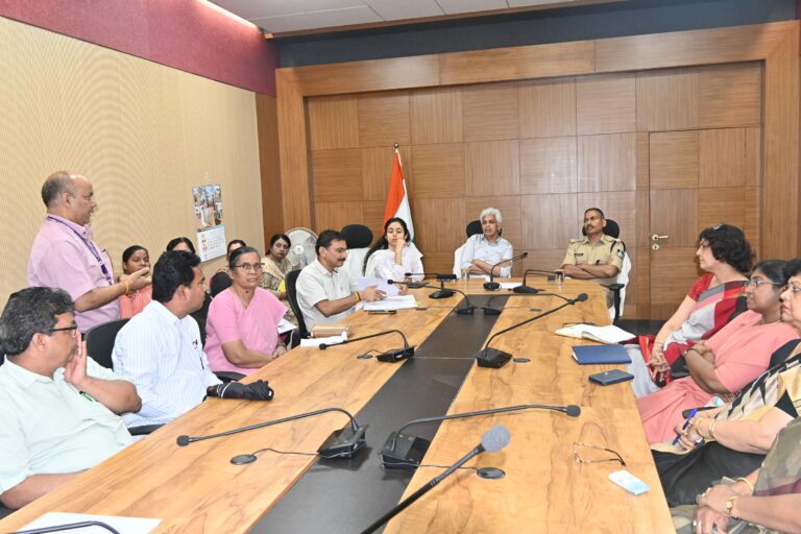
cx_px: 400
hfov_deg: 59.5
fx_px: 701
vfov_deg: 41.7
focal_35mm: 32
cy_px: 267
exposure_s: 1/60
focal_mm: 21
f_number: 6.3
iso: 1600
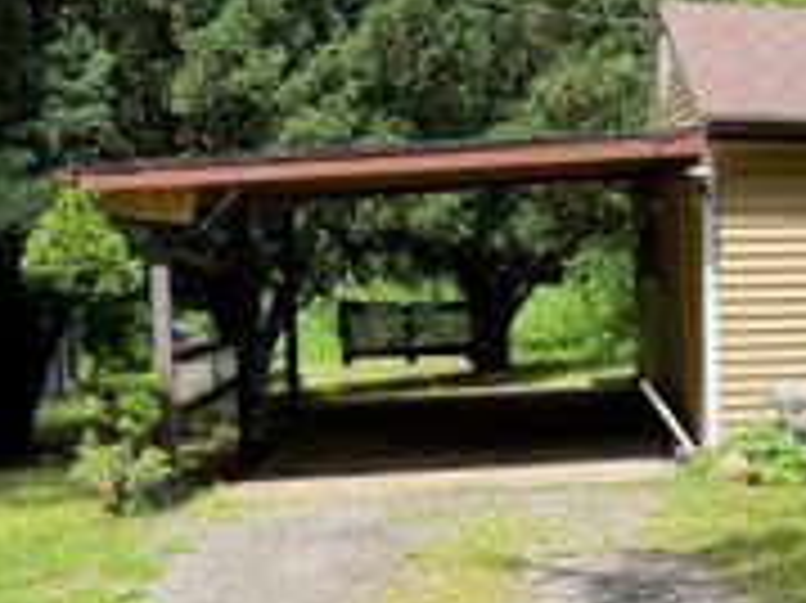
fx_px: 1559
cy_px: 389
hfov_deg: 26.2
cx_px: 937
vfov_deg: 21.8
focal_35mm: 67
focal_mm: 6.76
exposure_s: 1/1689
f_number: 1.78
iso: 80
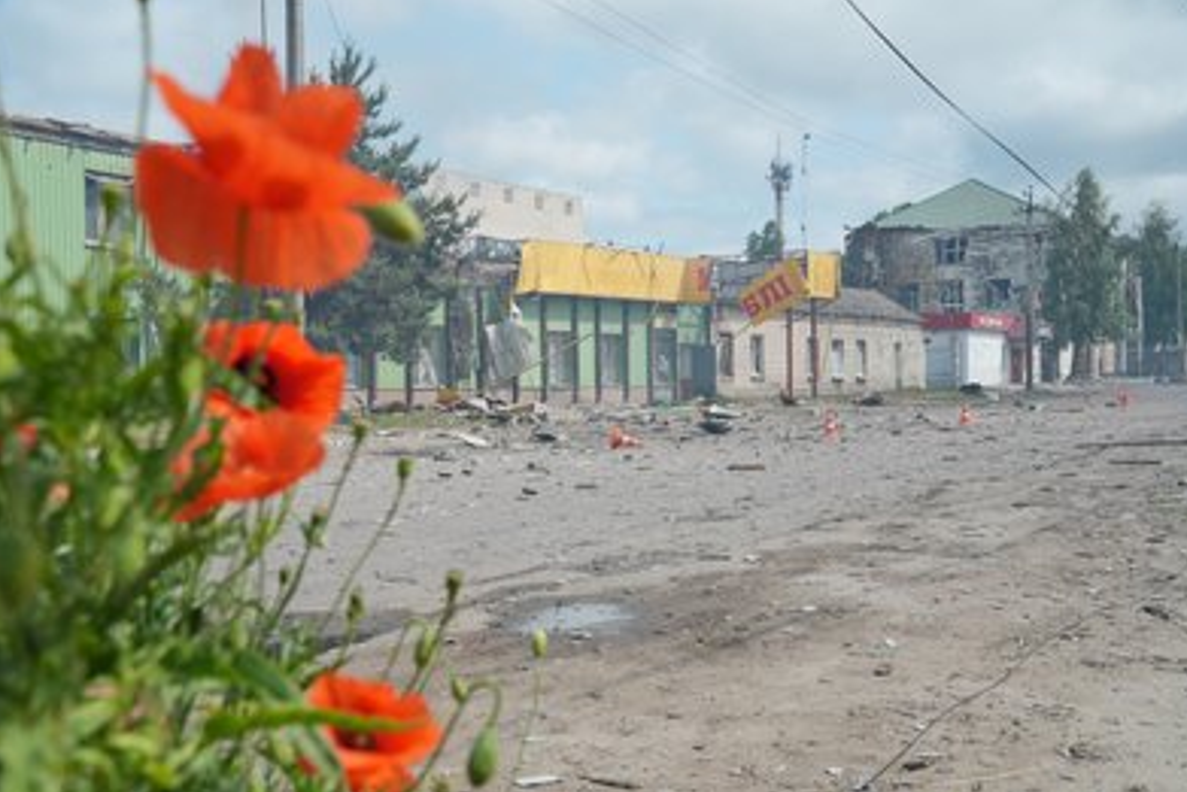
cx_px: 595
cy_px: 393
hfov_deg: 44.5
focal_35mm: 44
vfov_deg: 30.5
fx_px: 1451
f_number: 10
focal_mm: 43
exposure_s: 1/50
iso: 200
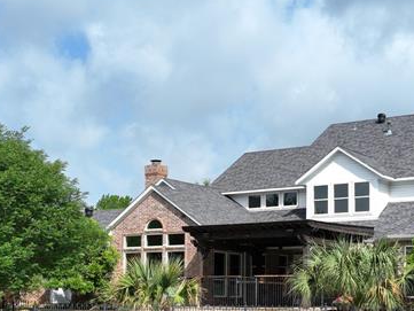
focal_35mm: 68
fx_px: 814
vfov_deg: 21.4
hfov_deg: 28.5
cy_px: 246
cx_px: 245
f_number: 2.8
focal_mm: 12.29
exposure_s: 1/1600
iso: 100
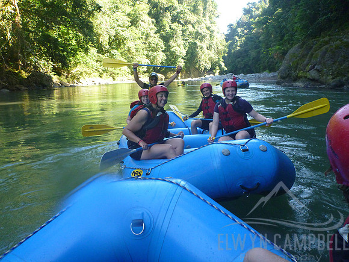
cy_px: 131
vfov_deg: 49.7
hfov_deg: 63.4
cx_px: 174
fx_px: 282
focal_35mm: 28
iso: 500
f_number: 3.3
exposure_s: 1/250
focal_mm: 4.9
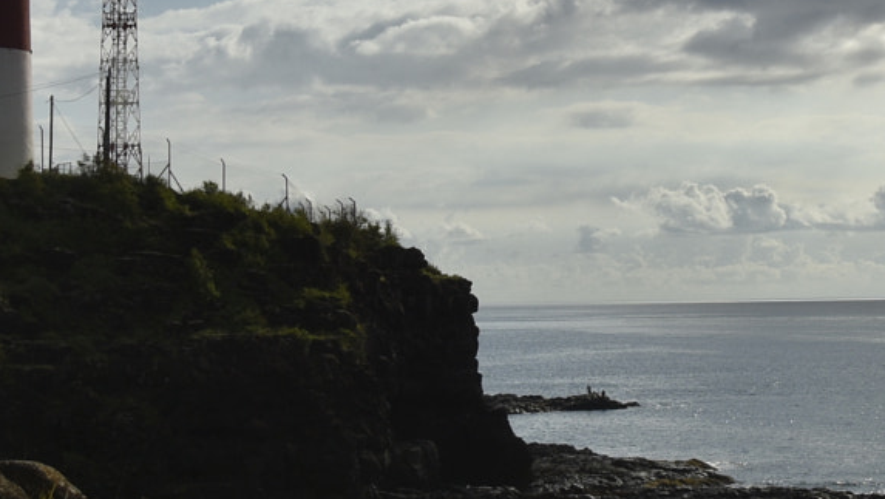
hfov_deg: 20.5
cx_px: 862
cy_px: 146
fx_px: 2371
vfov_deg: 12.0
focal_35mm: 101
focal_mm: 18
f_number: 8
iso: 110
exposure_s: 1/500
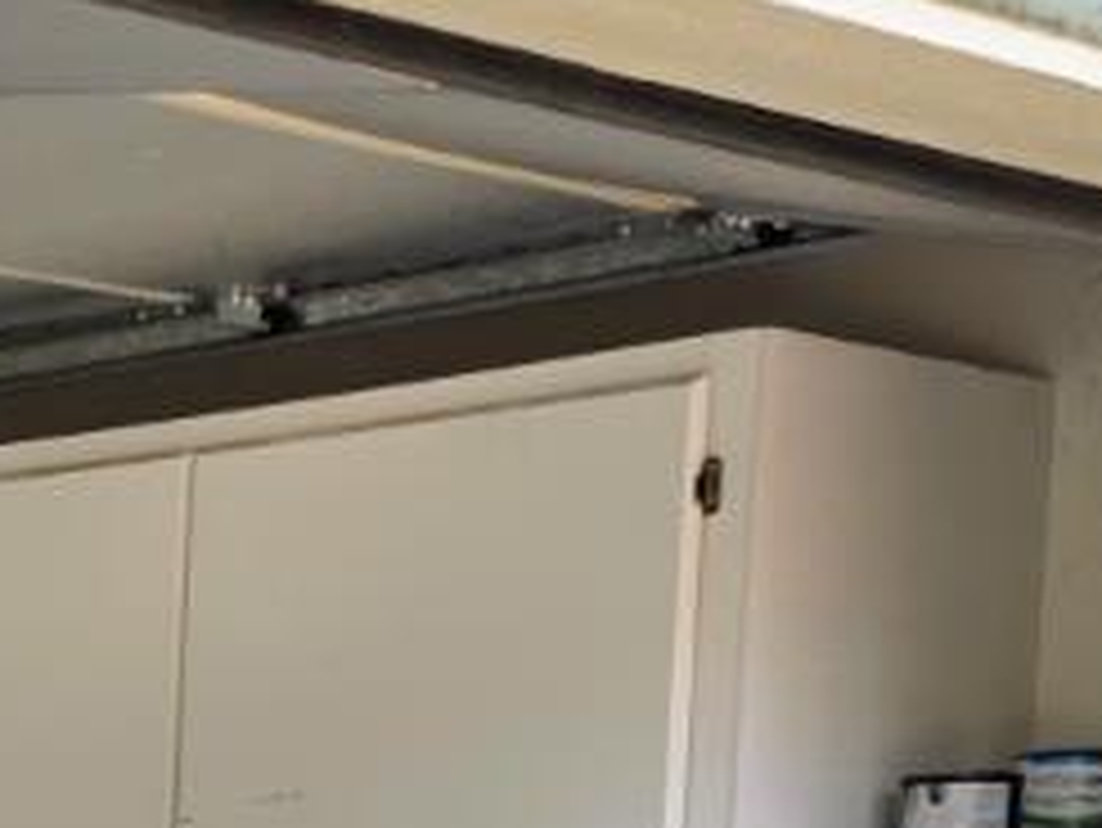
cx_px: -1862
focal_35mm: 141
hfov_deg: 10.9
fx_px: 4491
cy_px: 1519
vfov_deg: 9.9
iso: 50
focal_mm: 6.25
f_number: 1.7
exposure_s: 1/359
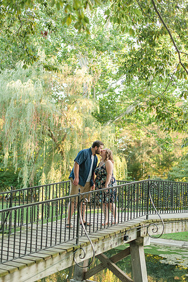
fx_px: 393
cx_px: 94
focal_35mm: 50
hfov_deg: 26.9
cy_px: 141
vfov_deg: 39.6
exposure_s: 1/500
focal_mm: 50
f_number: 1.8
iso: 640
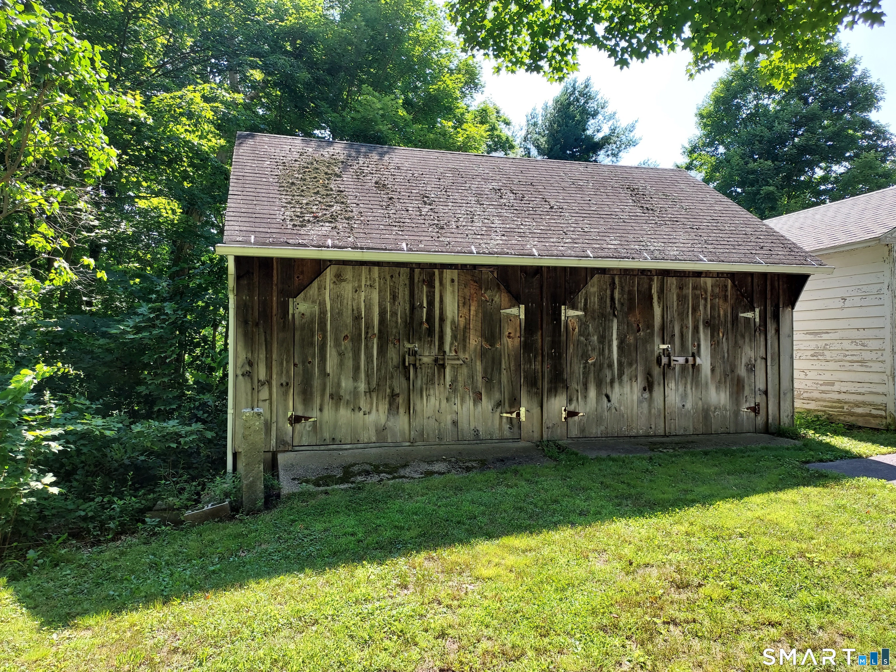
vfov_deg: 56.8
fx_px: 621
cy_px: 336
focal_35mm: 24
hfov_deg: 71.6
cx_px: 448
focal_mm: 4.6
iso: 40
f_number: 1.8
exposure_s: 1/190
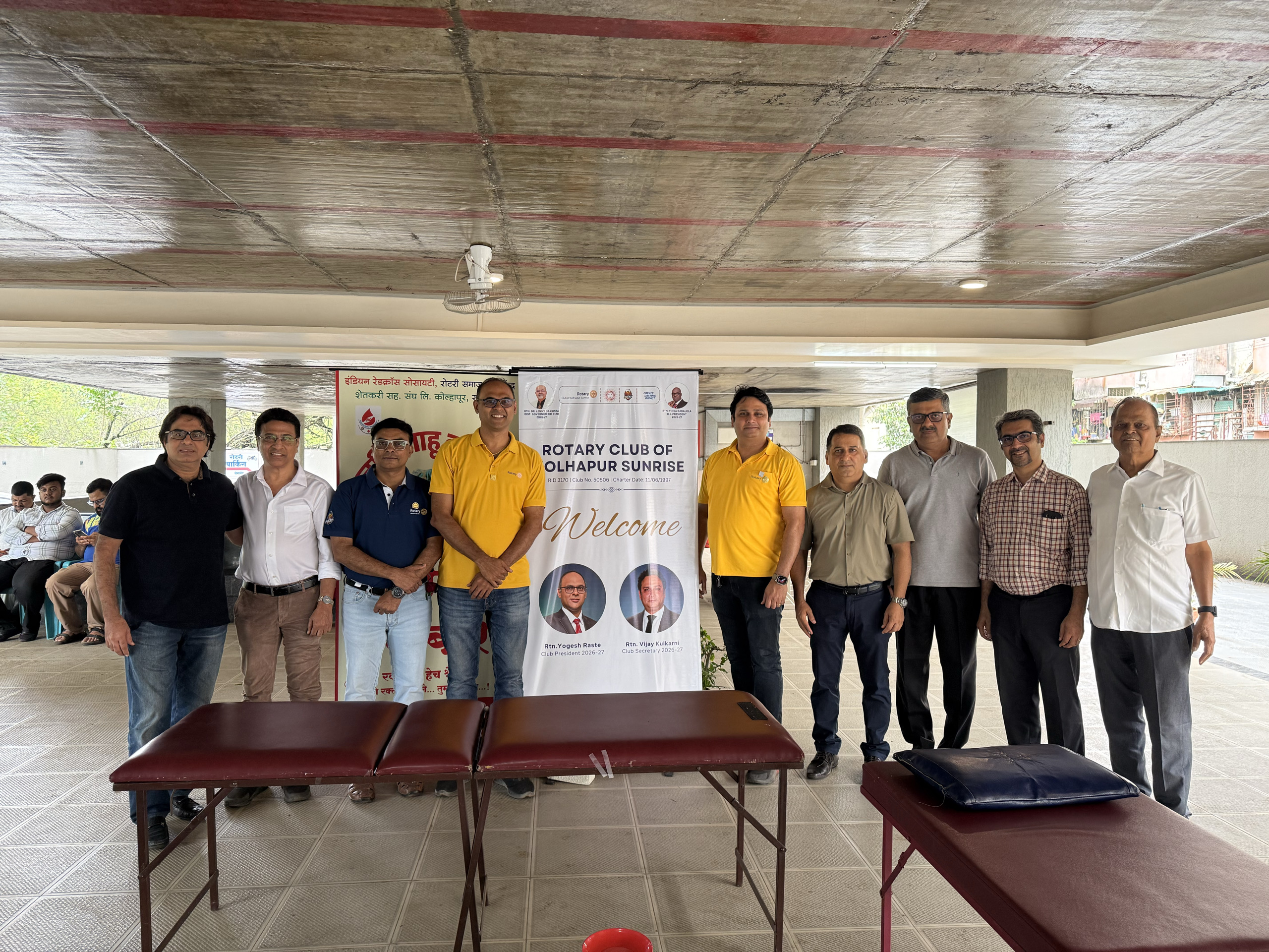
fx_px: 880
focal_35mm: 24
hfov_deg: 71.6
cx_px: 634
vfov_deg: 56.8
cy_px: 476
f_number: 1.78
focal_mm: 6.76
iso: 160
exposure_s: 1/100
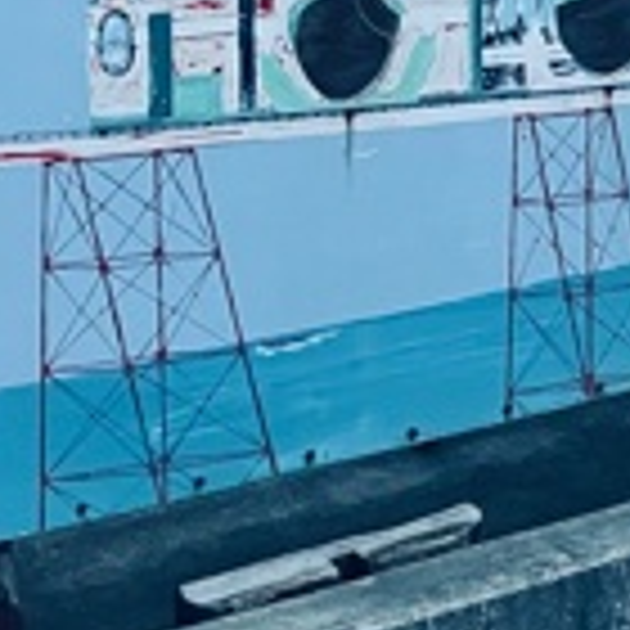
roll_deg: +1.3
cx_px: 1134
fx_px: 2162
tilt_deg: -2.9
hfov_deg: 14.6
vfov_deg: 15.9
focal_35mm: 105
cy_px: -144
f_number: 1.6
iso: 500
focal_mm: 4.2
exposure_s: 1/44
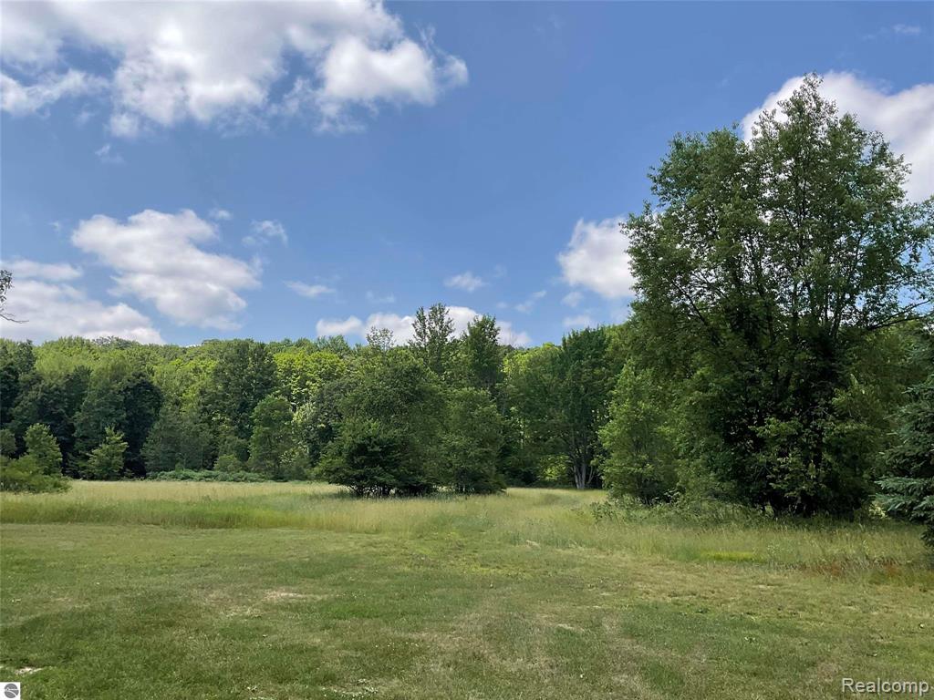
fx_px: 782
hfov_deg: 61.7
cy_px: 350
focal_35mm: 29
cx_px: 467
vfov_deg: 48.2
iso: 16
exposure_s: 1/2141
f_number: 1.8
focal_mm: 3
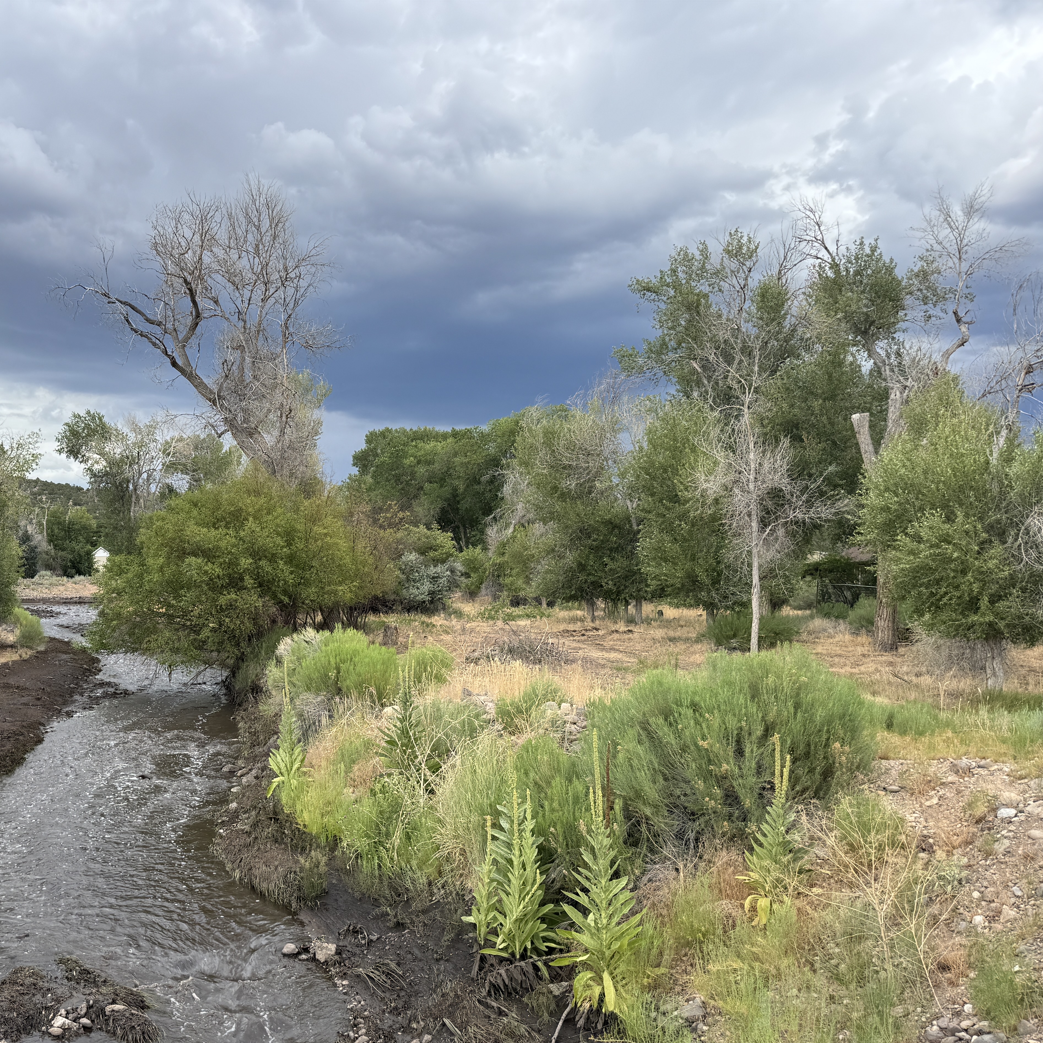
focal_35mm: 32
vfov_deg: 51.0
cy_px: 589
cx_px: 280
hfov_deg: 49.4
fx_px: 1091
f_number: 1.78
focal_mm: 6.76
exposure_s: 1/1425
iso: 80
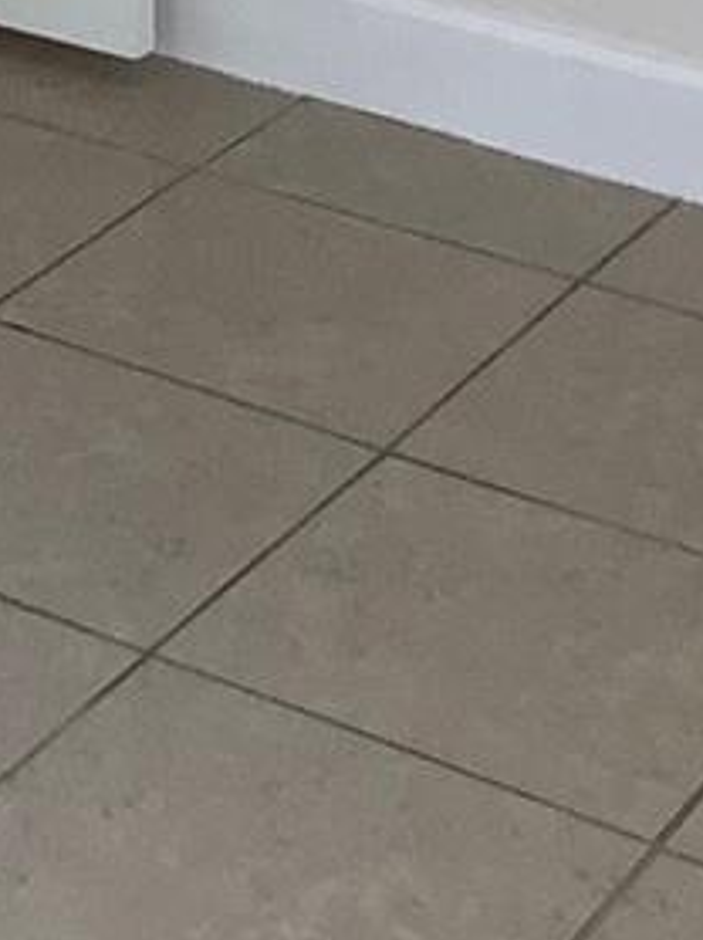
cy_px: -896
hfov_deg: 10.5
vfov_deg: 12.9
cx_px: -446
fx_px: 3634
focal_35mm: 134
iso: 80
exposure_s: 1/120
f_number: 2.4
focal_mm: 3.3
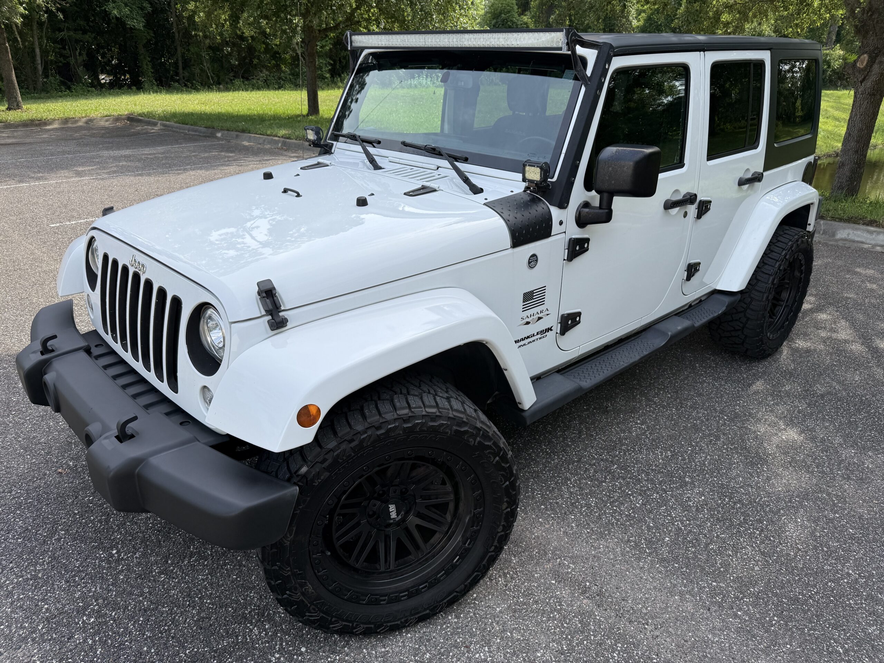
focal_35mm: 24
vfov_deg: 56.8
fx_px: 613
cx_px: 442
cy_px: 332
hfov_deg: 71.6
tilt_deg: -22.1
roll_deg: -1.0
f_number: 1.78
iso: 80
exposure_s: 1/1689
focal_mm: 6.76
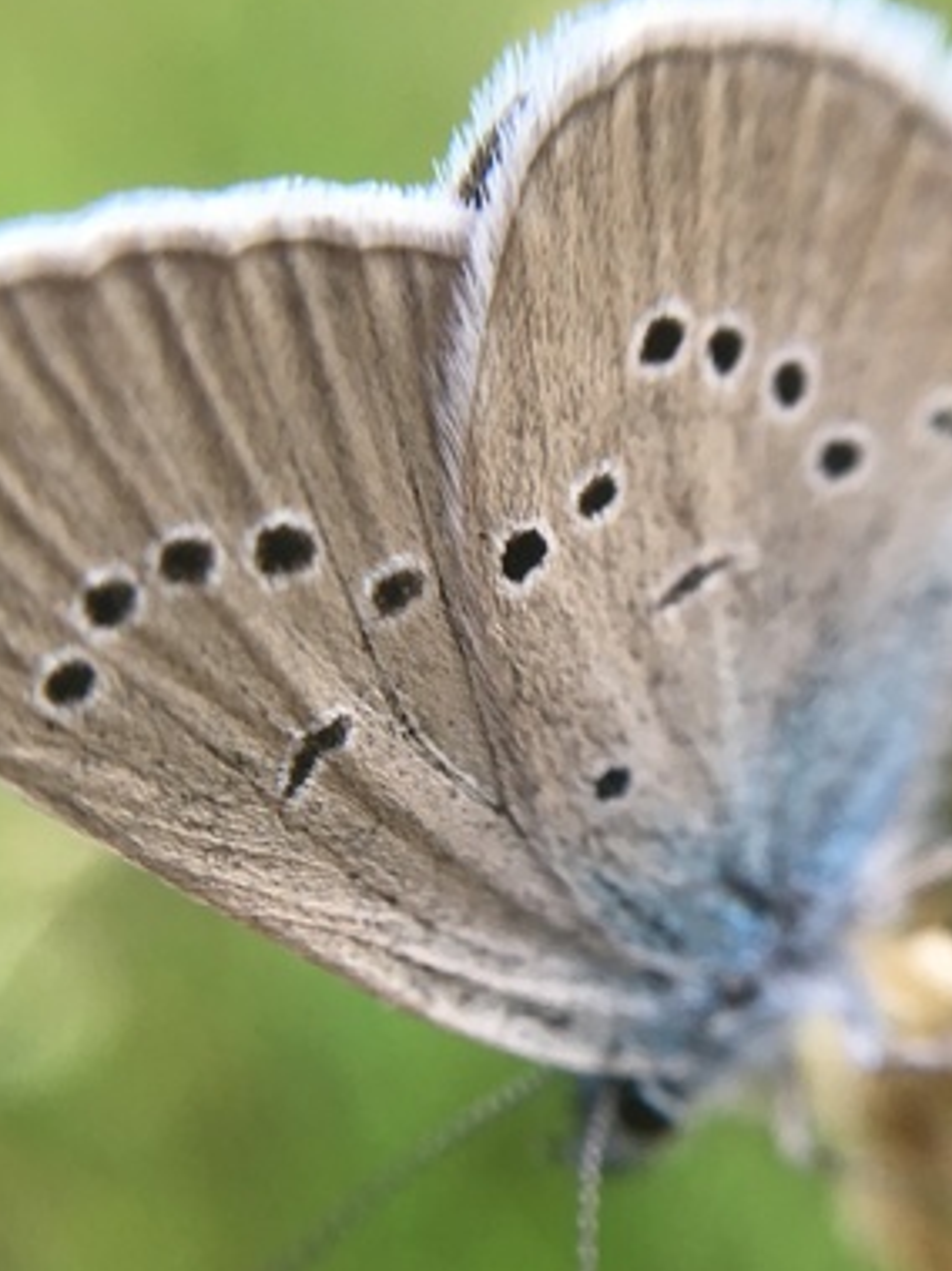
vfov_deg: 38.9
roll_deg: +7.0
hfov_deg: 29.7
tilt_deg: -27.9
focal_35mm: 49
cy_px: 708
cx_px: 469
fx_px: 1798
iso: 40
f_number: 2.2
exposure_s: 1/33
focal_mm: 4.15
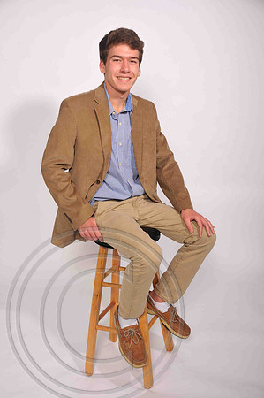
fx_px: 463
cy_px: 199
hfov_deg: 31.8
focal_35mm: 42
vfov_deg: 46.4
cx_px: 132
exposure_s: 1/160
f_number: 5
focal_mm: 28
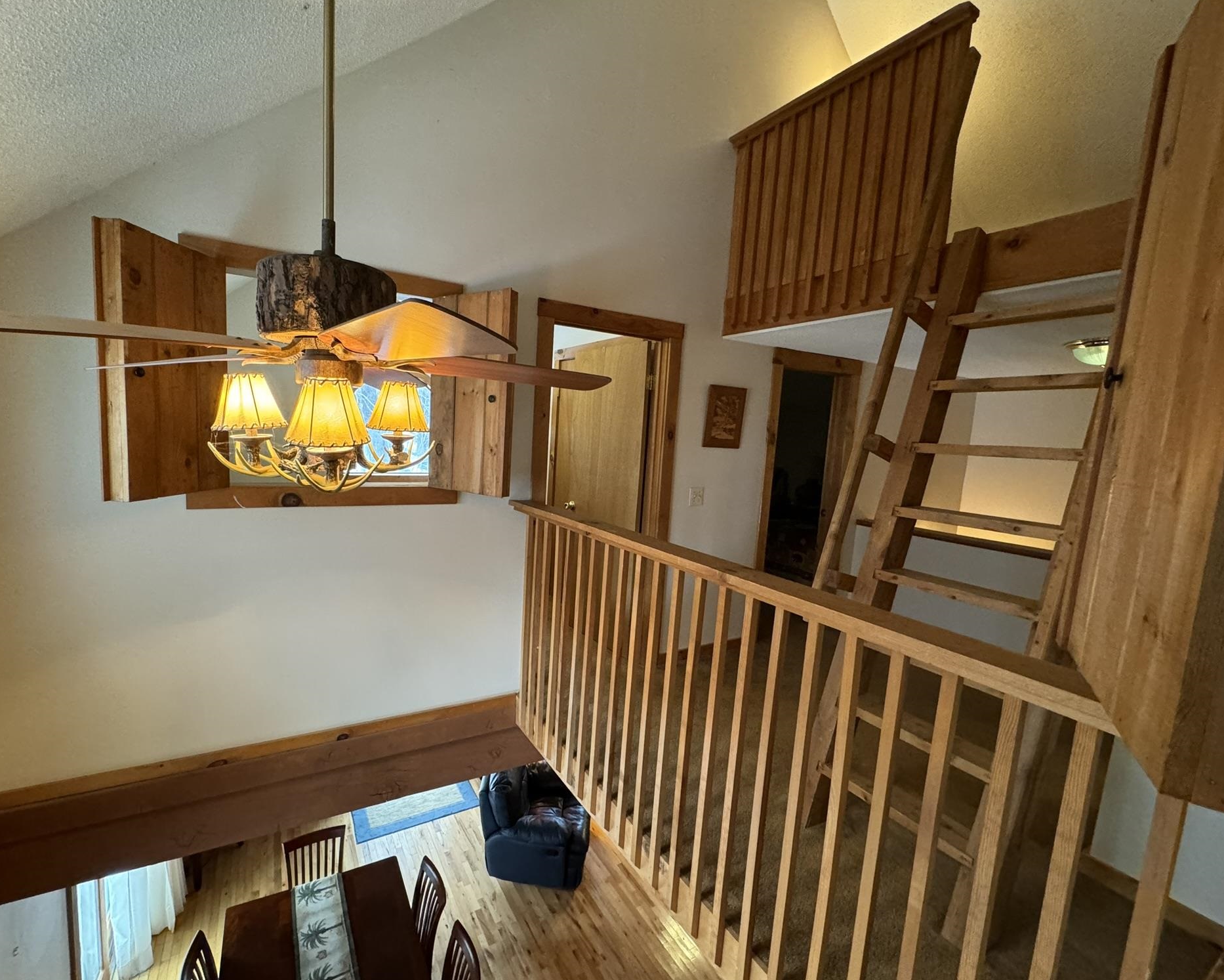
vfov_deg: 84.0
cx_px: 560
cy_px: 490
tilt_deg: -6.9
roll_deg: -3.3
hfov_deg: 96.6
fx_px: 543
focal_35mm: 15
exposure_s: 1/60
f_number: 2.2
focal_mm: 2.22
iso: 500
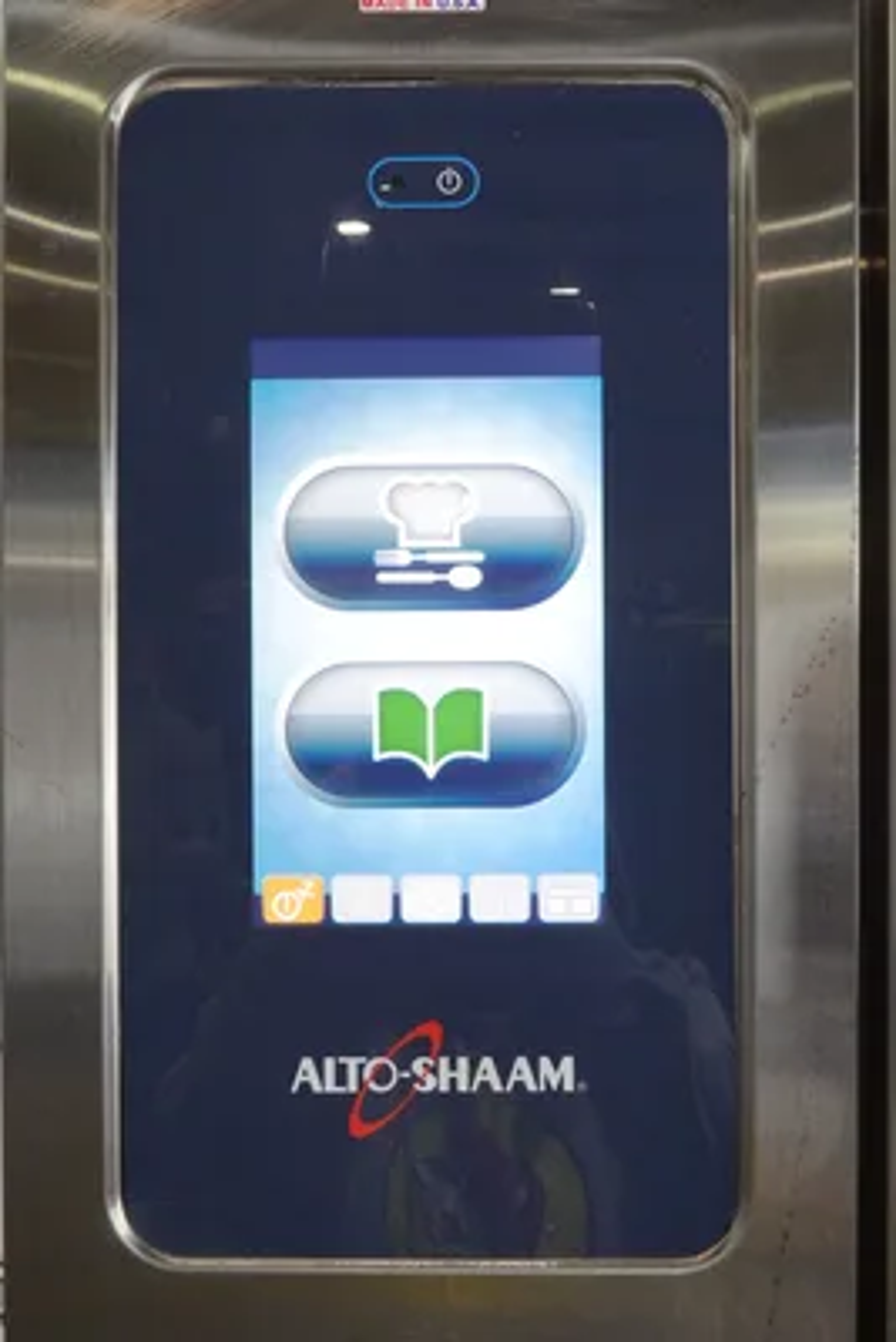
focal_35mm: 38
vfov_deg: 50.7
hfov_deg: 35.1
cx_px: 448
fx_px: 1417
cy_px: 671
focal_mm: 14.12
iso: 1250
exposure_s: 1/40
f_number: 7.1
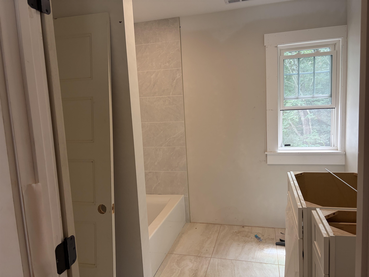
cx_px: 184
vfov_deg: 53.1
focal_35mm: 26
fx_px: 277
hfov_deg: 67.3
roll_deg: +3.7
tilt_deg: -5.3
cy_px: 138
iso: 100
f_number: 1.6
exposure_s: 1/120
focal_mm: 5.96
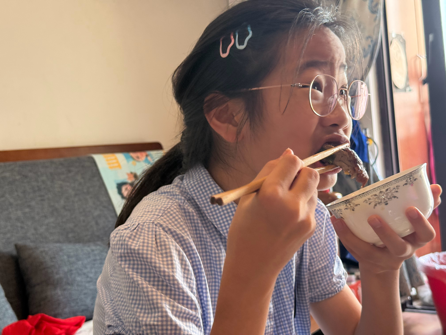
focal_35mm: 48
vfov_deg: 30.3
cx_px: 223
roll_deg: +5.4
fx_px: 618
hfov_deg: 39.7
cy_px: 168
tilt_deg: -1.1
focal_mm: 6.76
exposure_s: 1/33
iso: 200
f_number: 1.78
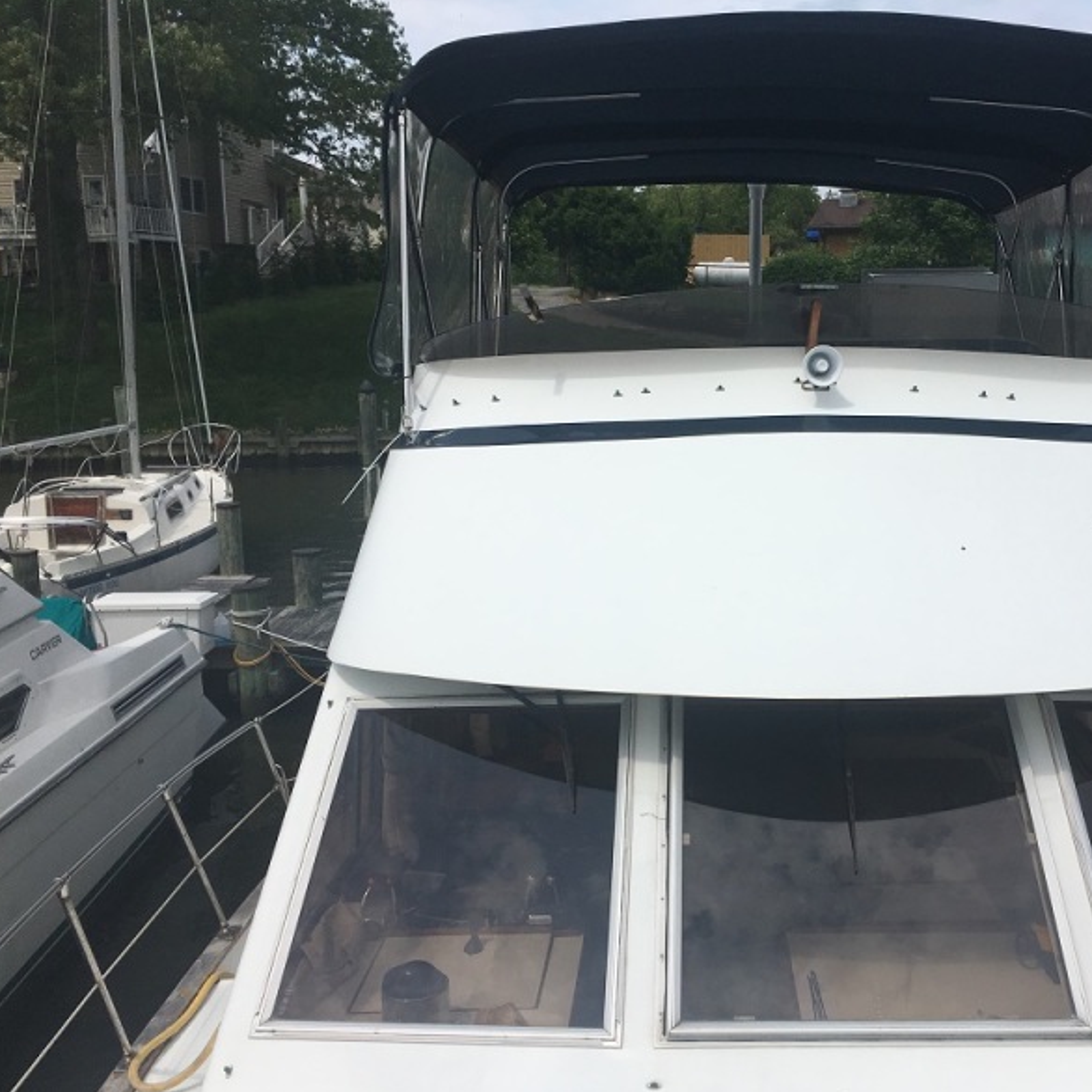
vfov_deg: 47.2
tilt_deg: -9.3
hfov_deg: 46.4
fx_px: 1249
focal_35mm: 35
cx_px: 732
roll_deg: -0.5
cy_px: 557
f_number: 2.2
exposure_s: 1/4525
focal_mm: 4.15
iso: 25
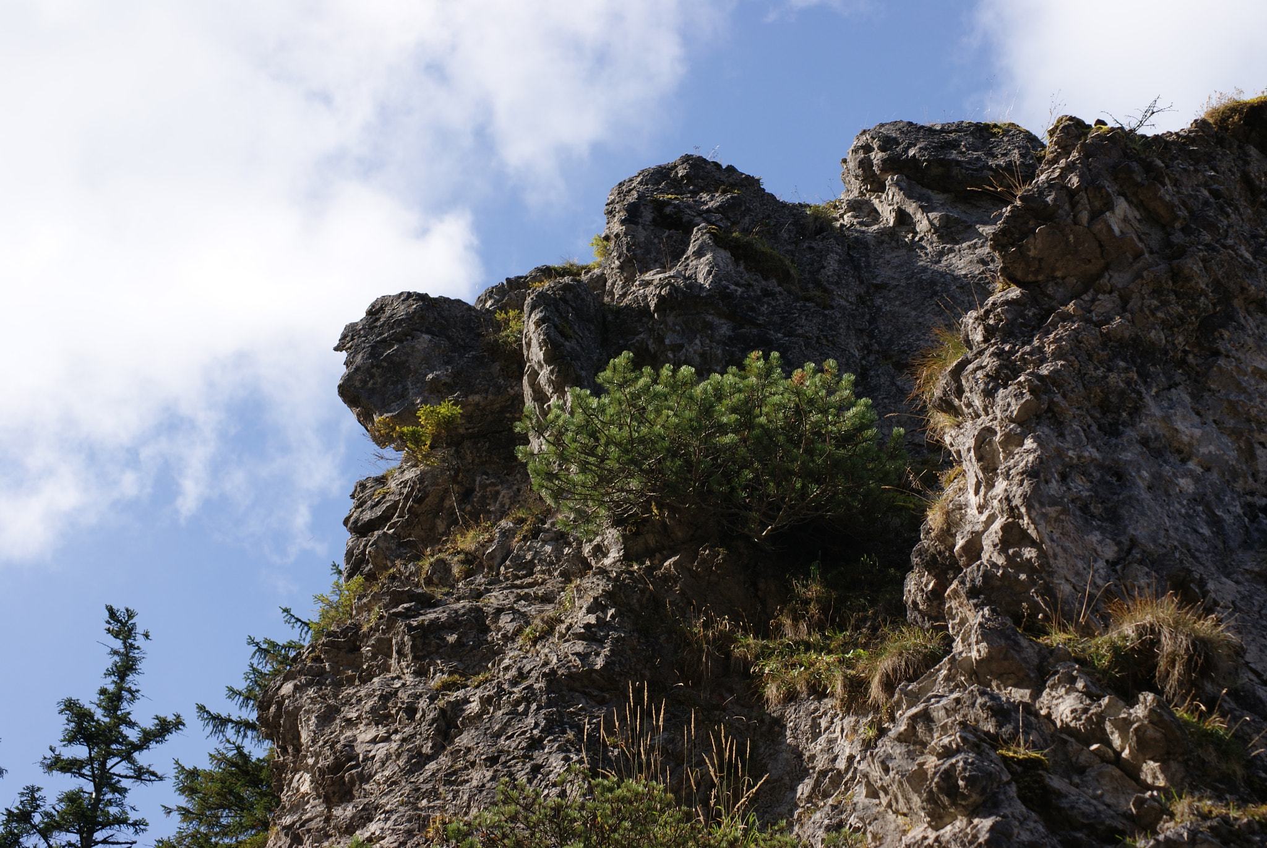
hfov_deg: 22.6
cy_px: 424
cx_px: 634
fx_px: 3171
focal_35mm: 90
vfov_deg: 15.2
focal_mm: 60
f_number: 8
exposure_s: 1/160
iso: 100
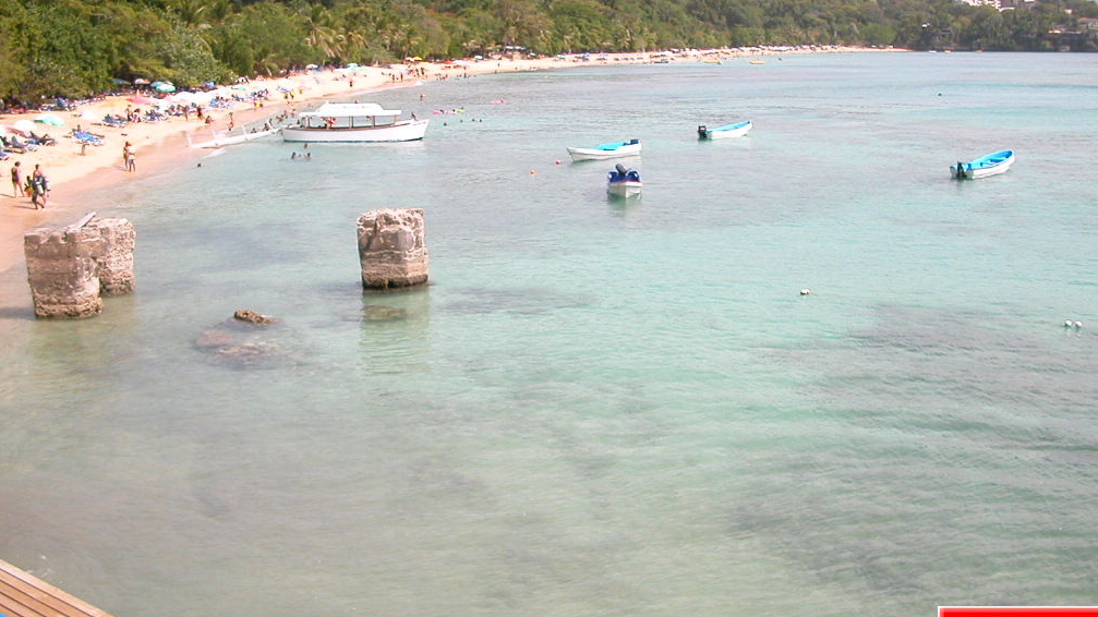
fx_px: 1193
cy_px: 252
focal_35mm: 41
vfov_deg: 28.9
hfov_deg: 49.4
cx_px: 556
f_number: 2.7
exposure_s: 1/1441
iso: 100
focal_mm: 5.6
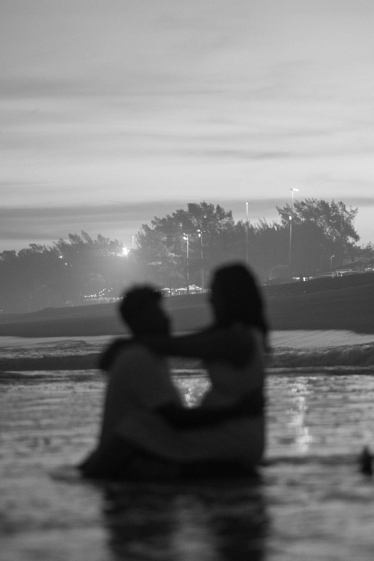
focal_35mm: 128
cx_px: 187
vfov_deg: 16.1
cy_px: 280
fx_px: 1987
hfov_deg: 10.8
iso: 2500
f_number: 1.8
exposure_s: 1/400
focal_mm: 85
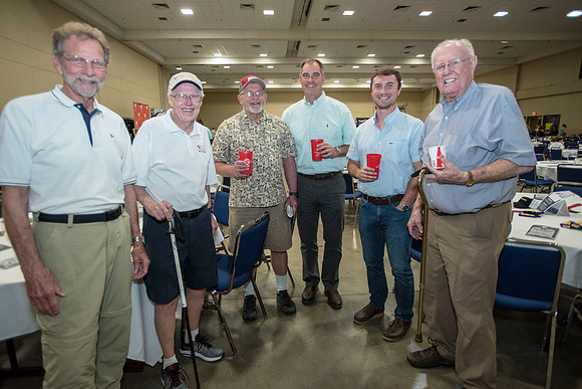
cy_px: 194
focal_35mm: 20
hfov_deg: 84.0
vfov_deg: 62.0
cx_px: 291
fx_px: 323
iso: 1250
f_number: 2.8
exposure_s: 1/160
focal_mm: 20
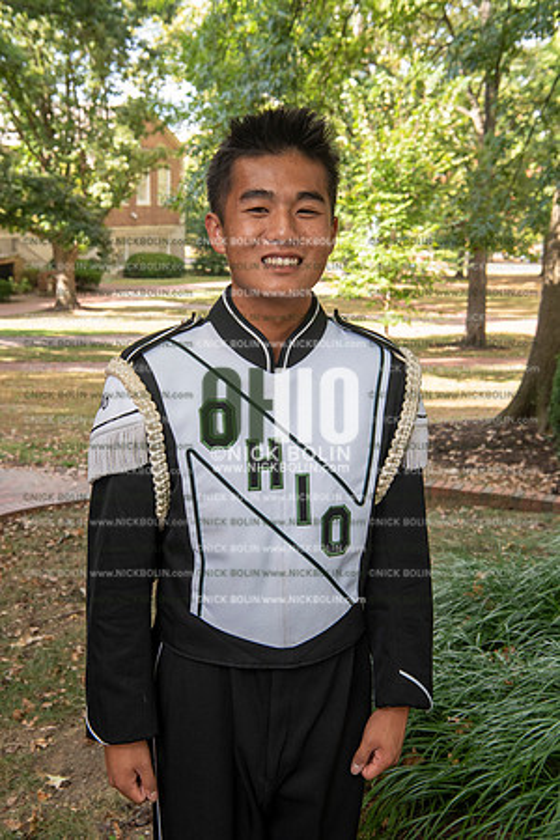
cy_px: 420
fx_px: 1073
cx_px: 280
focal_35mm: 46
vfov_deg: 42.7
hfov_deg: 29.2
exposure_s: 1/100
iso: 500
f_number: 8
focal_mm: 46
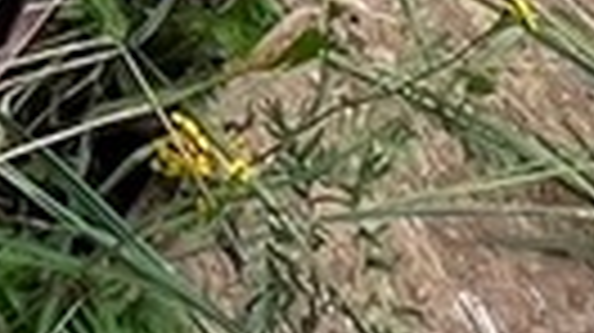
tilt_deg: -28.4
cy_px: -1364
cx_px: -464
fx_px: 1731
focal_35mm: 110
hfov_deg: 16.4
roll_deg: -3.1
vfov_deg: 6.2
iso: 32
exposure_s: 1/224
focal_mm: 1.57
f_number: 1.8
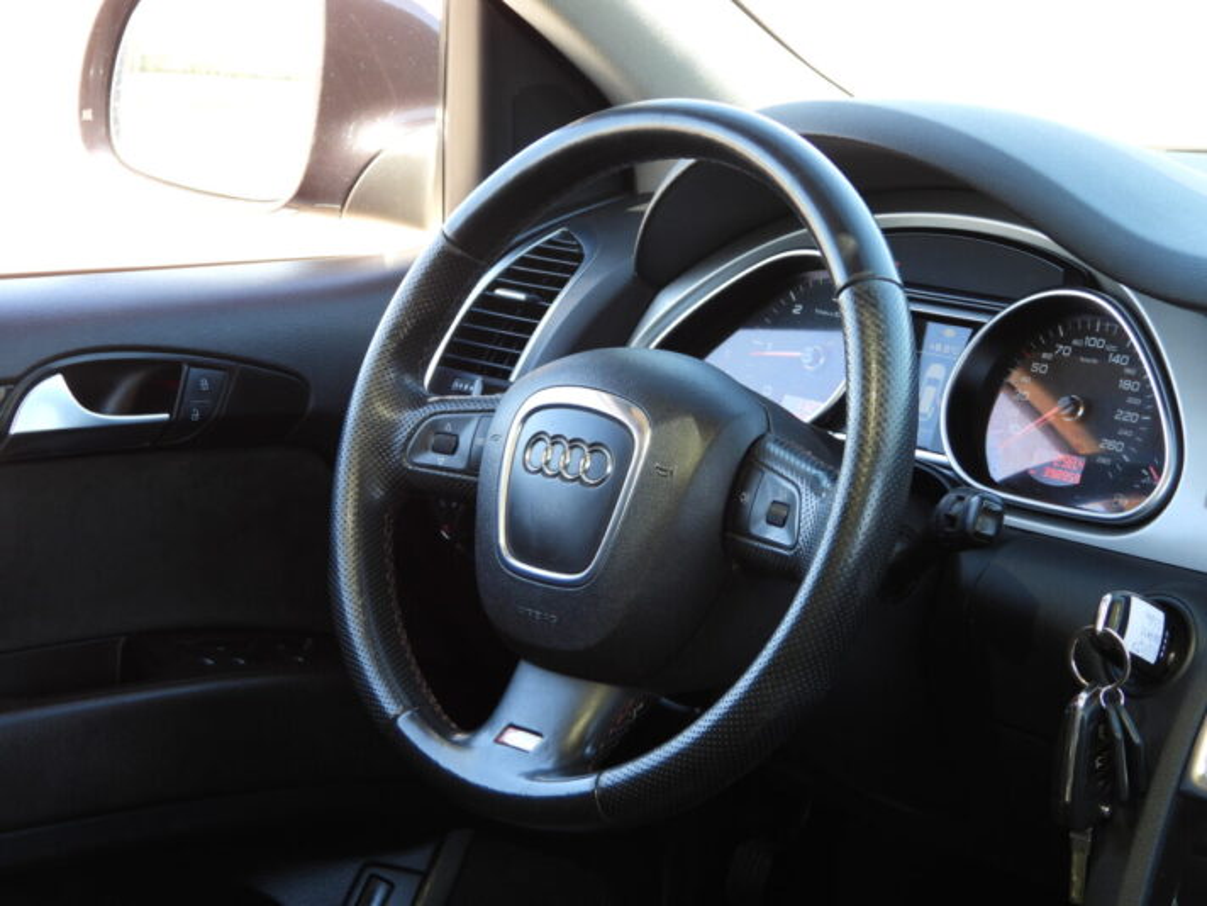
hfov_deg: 26.0
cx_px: 604
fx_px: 2615
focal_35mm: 75
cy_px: 453
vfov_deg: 19.6
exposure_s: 1/60
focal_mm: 13.5
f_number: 3.5
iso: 140
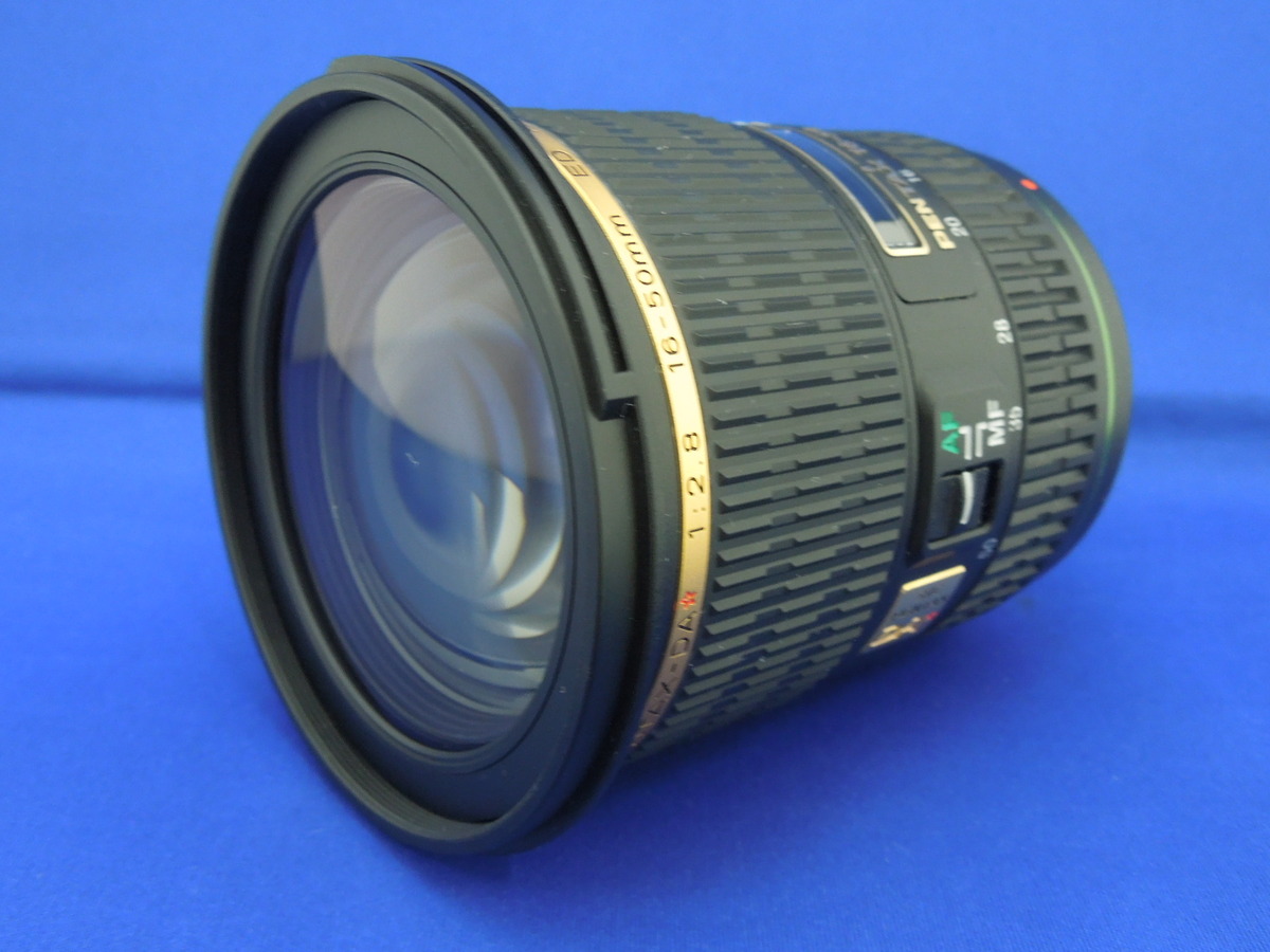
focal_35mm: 35
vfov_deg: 40.7
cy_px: 476
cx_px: 635
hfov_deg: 52.6
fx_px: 1284
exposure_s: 1/25
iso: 400
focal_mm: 6.3
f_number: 3.7
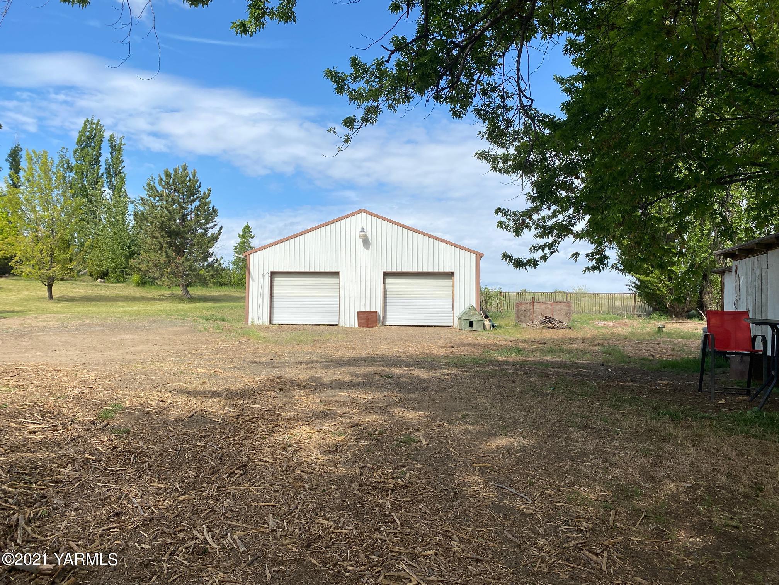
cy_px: 292
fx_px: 585
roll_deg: -0.9
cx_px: 390
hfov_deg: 67.3
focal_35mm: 26
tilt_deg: +3.3
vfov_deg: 53.1
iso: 32
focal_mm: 4.25
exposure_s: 1/2755
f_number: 1.8
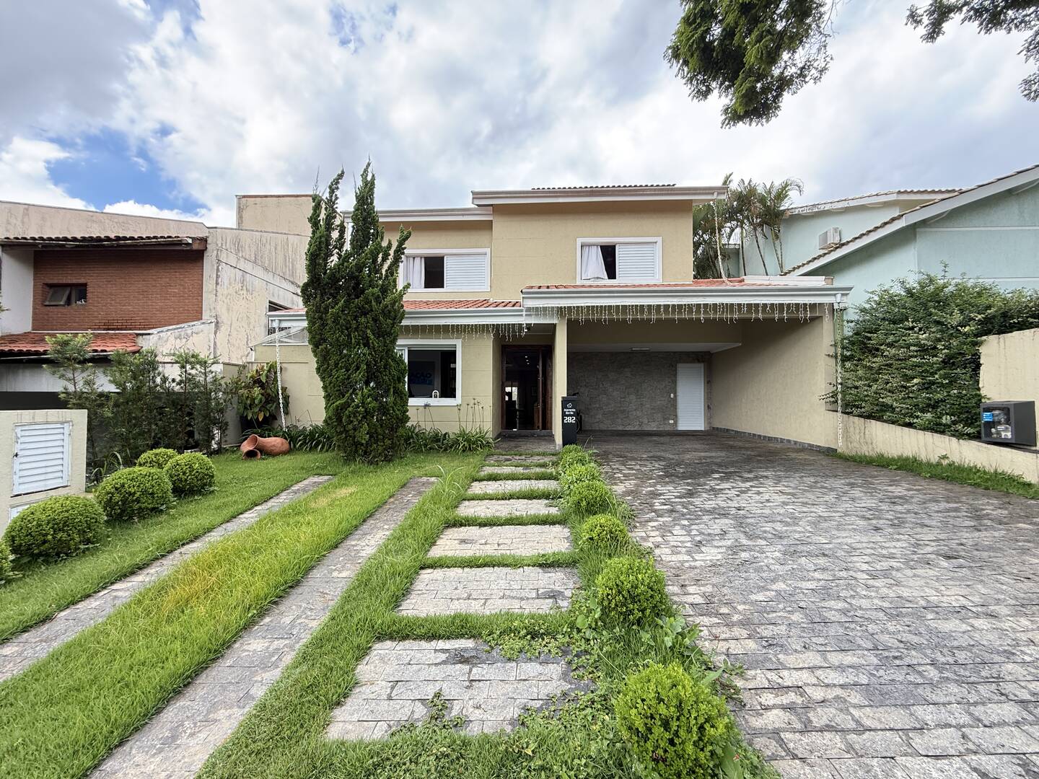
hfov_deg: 102.1
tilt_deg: +2.3
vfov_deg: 85.7
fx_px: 420
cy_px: 390
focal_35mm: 14
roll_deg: -0.3
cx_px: 520
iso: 64
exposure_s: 1/233
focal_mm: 2.22
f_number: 2.2
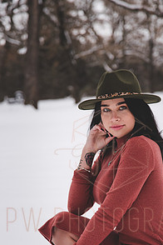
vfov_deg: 19.0
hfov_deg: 12.8
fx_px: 727
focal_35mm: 107
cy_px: 168
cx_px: 111
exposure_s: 1/250
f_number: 3.2
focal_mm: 70
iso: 100
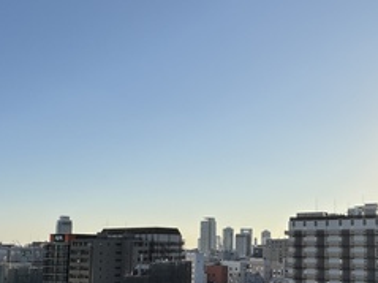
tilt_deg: +5.3
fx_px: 447
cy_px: 200
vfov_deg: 34.6
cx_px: 267
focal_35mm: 41
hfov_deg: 44.7
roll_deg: -0.3
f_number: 2.2
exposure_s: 1/2674
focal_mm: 2.22
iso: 50
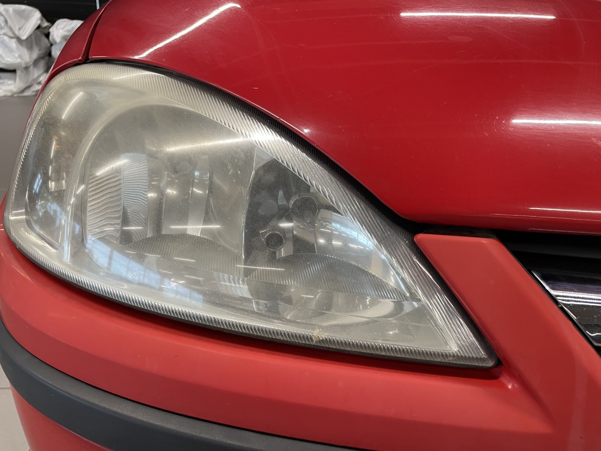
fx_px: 451
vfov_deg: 53.1
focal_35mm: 26
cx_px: 300
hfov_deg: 67.3
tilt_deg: -19.6
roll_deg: -1.6
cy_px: 226
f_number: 1.6
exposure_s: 1/50
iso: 64
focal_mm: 4.2
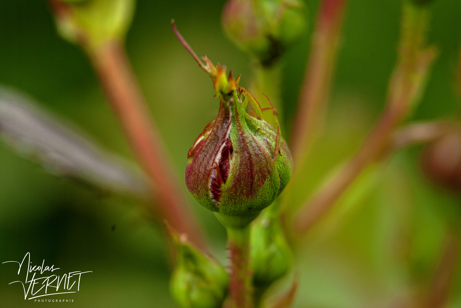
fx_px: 2019
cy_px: 154
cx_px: 230
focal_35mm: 158
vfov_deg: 8.7
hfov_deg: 13.0
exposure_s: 1/60
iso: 200
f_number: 5.6
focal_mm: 105
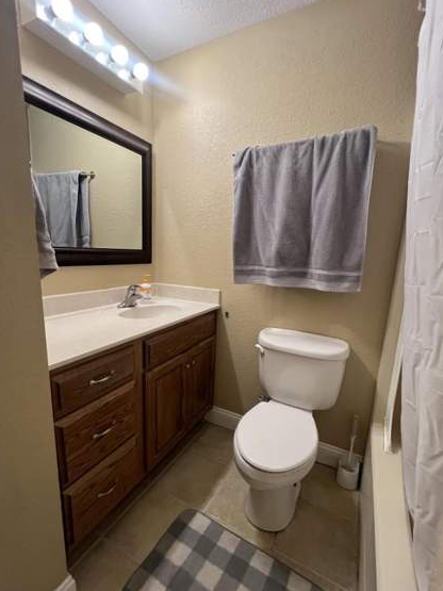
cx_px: 210
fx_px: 256
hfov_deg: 81.7
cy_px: 311
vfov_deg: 98.1
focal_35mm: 15
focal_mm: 1.57
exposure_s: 1/120
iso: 250
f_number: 1.8
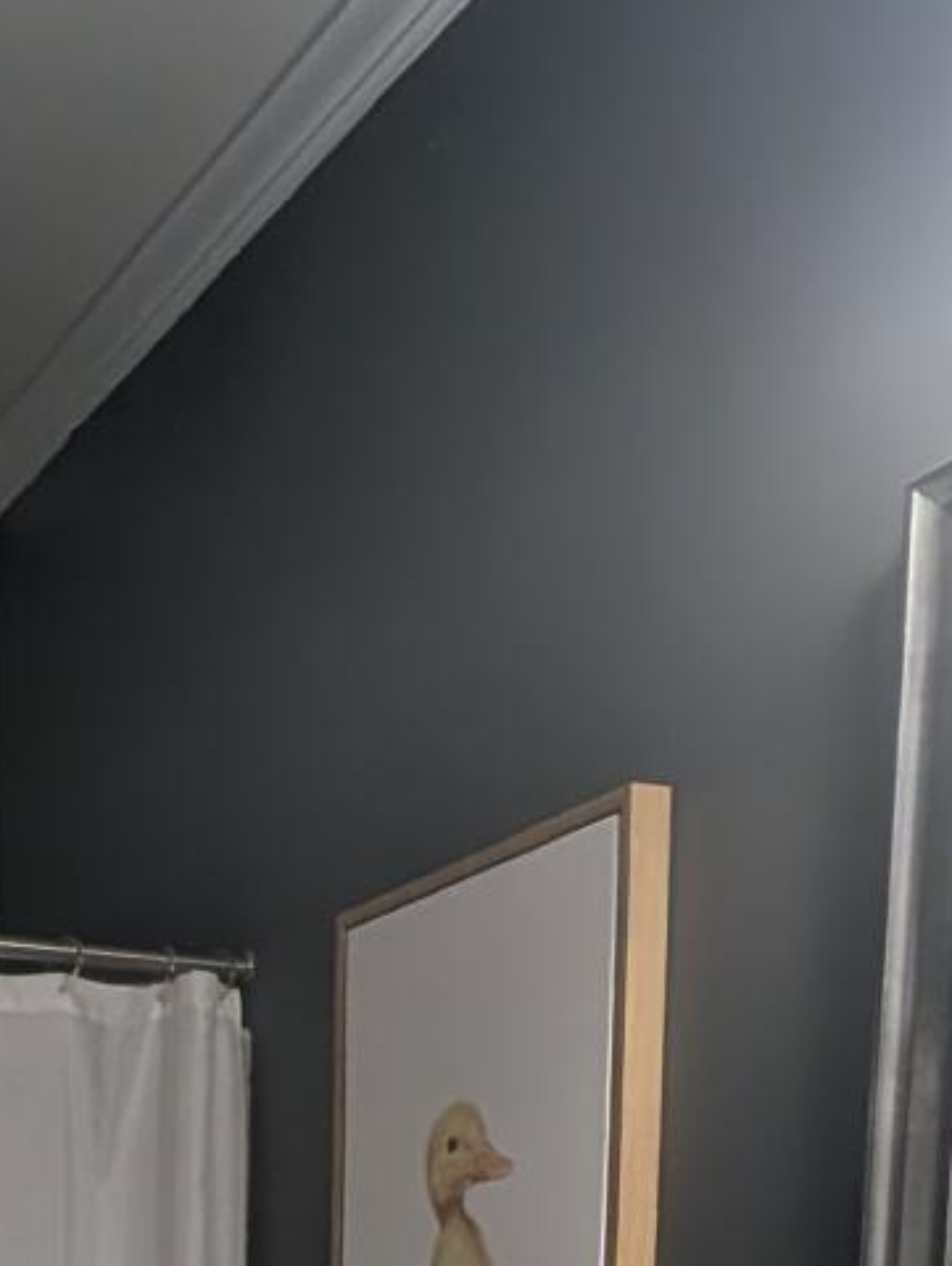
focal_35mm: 50
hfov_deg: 27.4
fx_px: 1830
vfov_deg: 28.2
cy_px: 1804
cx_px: -15
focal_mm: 2.02
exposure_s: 1/135
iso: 52
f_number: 1.7
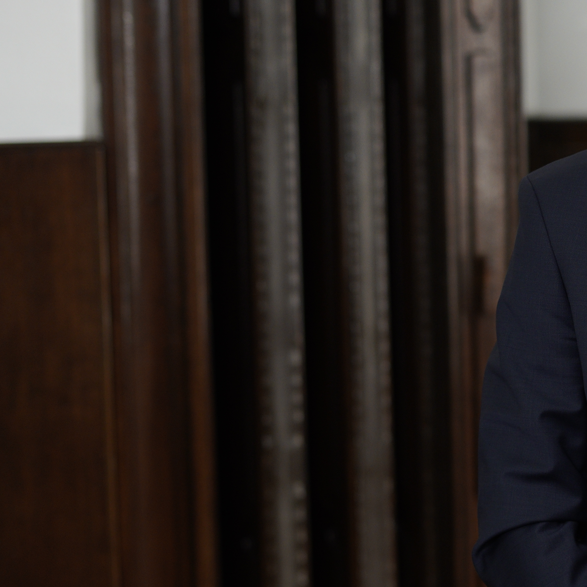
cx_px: 719
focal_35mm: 120
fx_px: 2302
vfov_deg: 14.5
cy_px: 266
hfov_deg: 14.1
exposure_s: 1/160
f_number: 2.5
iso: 800
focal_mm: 50
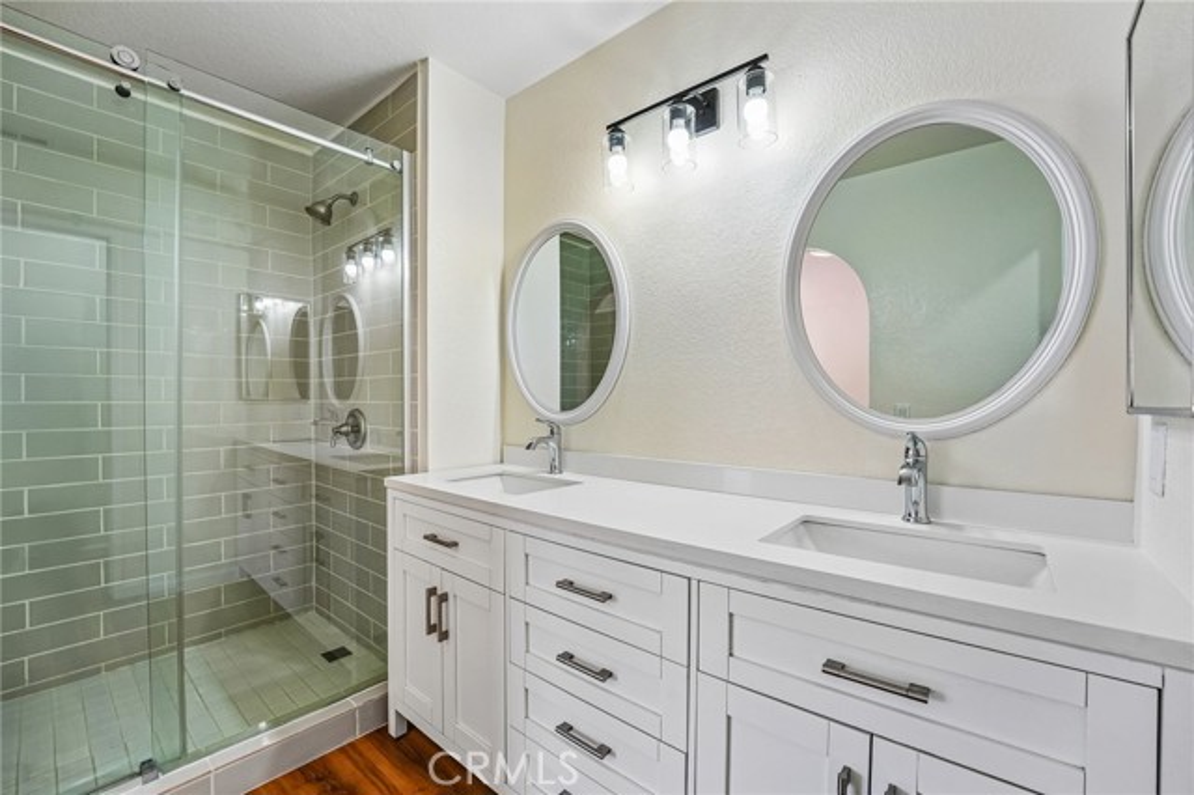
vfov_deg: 81.1
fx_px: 464
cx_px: 597
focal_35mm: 14
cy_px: 398
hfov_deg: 104.3
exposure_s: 1/60
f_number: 8
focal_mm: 14
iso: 320
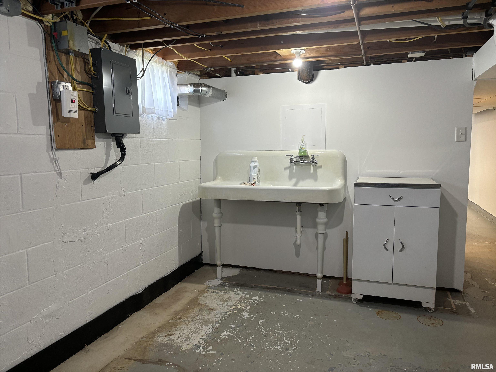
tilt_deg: -6.6
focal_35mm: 26
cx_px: 248
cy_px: 186
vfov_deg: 53.1
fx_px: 373
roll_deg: +0.8
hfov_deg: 67.3
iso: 125
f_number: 1.6
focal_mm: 5.96
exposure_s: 1/60
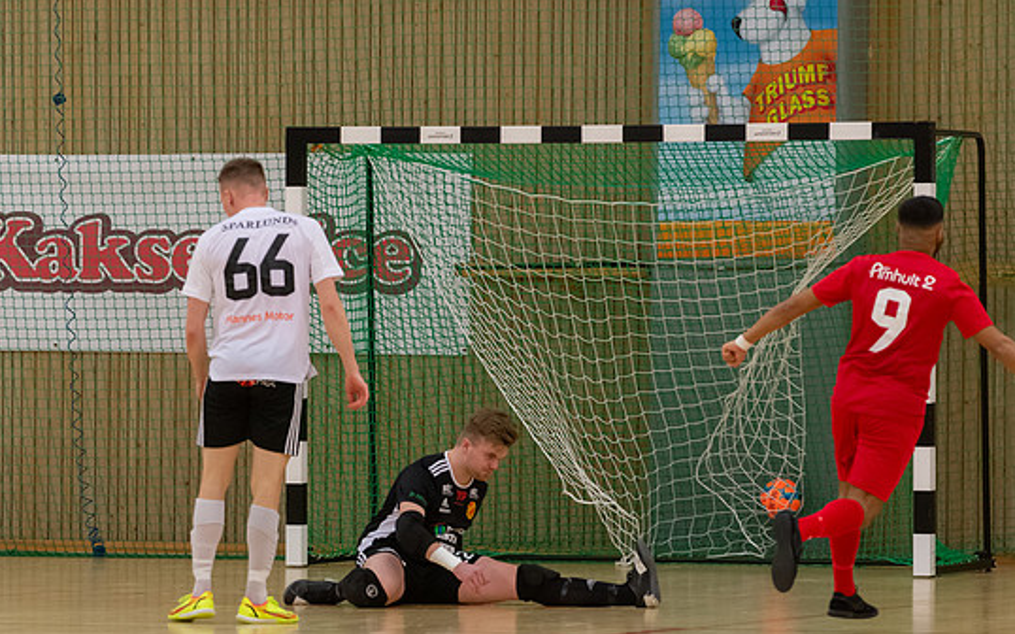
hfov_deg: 8.1
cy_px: 433
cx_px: 363
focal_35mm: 259
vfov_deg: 5.1
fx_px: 7163
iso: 3200
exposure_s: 1/640
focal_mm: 185
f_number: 5
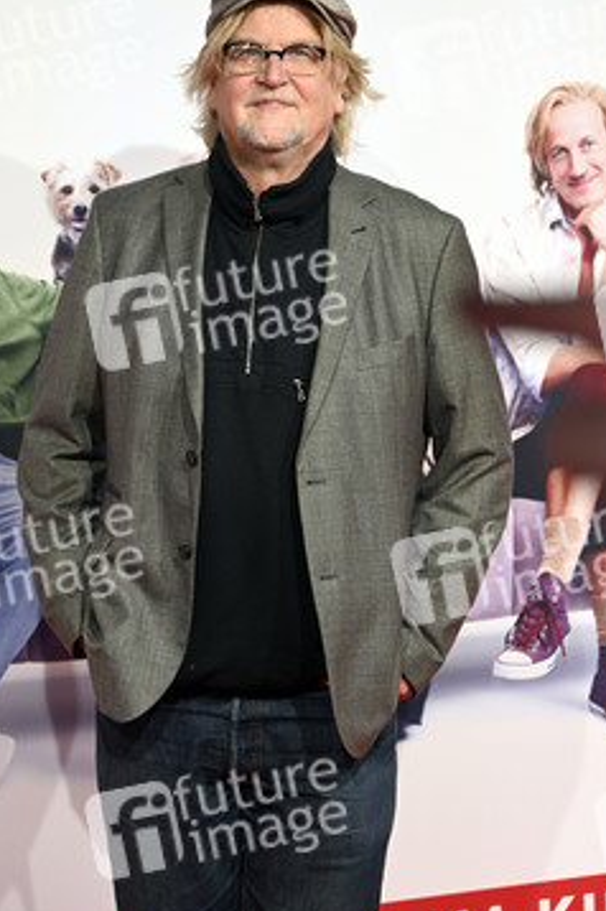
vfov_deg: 16.7
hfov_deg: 11.1
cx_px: 290
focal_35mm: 123
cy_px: 438
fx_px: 3112
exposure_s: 1/160
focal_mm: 110
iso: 1250
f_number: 6.3
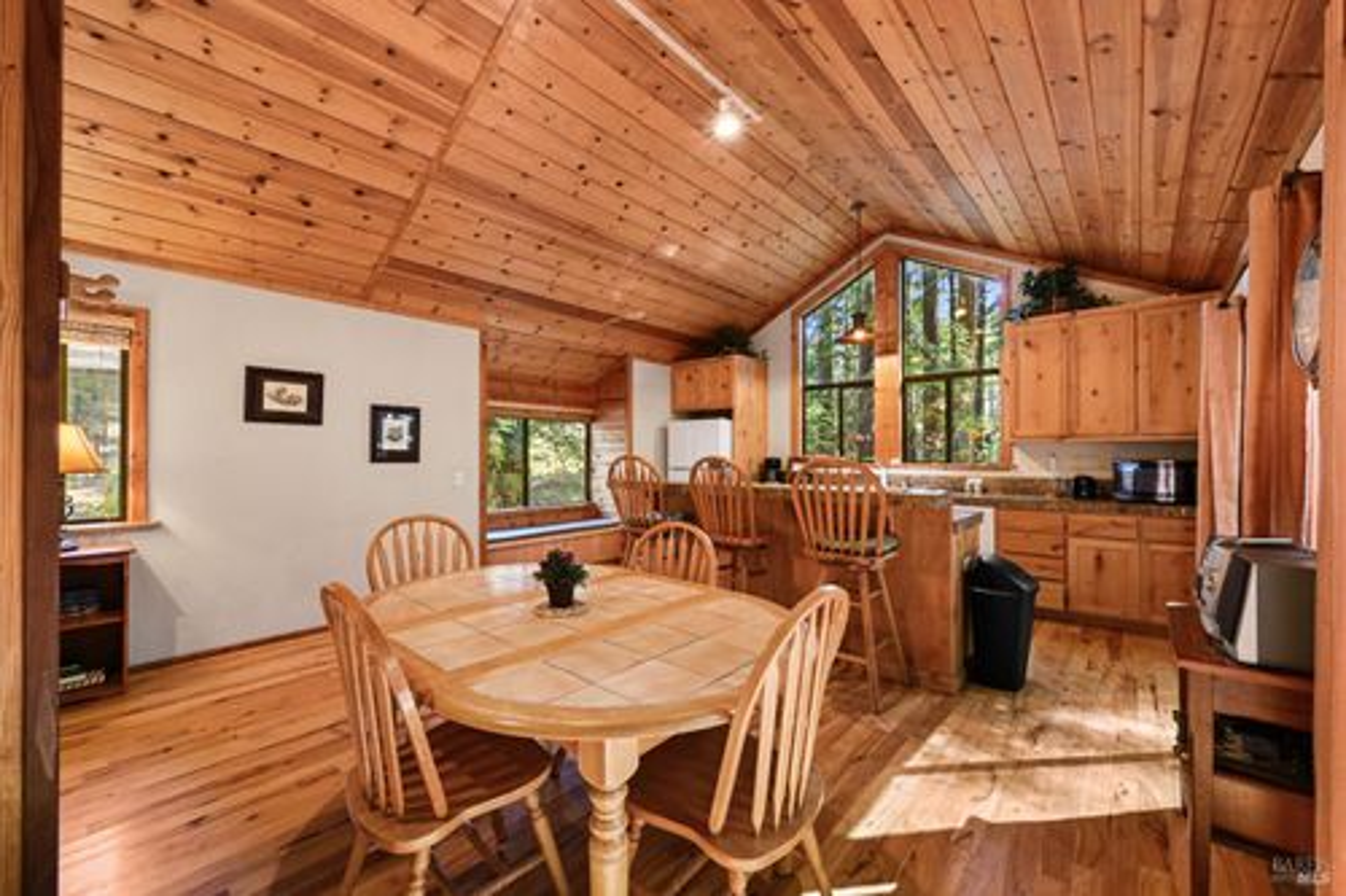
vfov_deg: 81.2
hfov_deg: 104.3
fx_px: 523
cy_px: 448
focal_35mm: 14
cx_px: 673
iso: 1600
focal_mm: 14
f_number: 11
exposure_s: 1/1.67
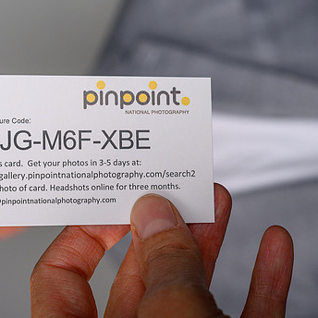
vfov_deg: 19.1
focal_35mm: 91
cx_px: 126
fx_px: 946
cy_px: 127
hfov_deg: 19.1
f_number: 8
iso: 200
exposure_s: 1/200
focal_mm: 50
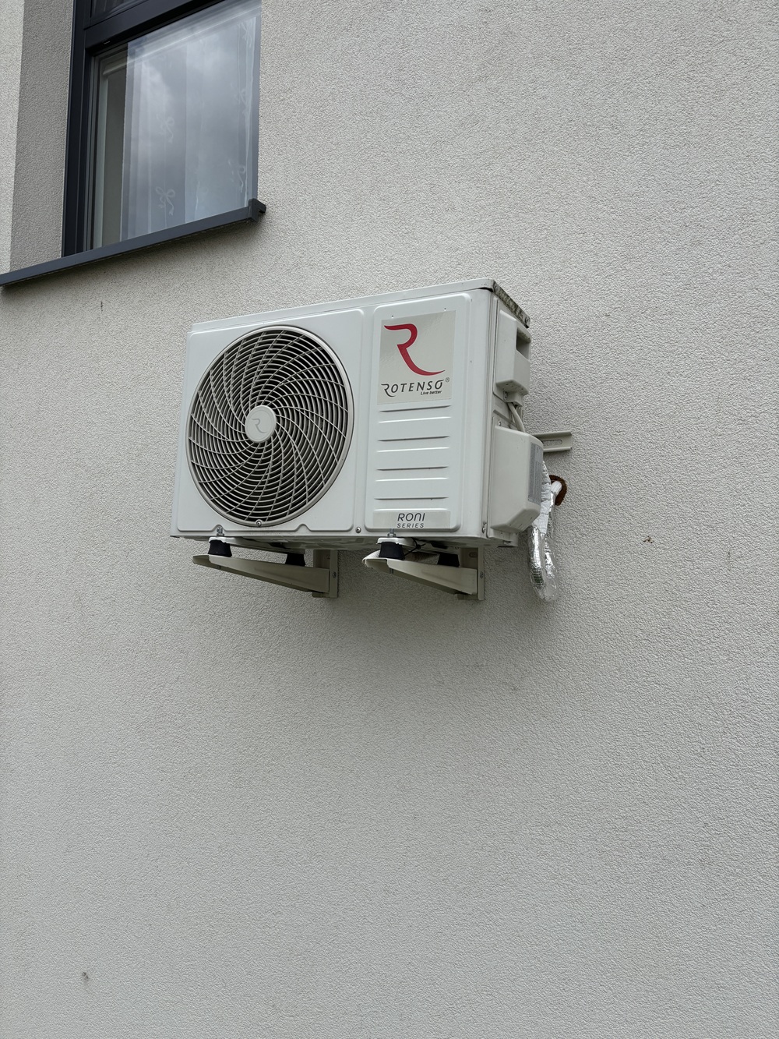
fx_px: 780
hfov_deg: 53.1
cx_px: 390
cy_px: 520
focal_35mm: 26
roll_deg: -1.6
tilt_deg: +4.8
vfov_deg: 67.3
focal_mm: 5.96
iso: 50
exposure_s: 1/2342
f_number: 1.6
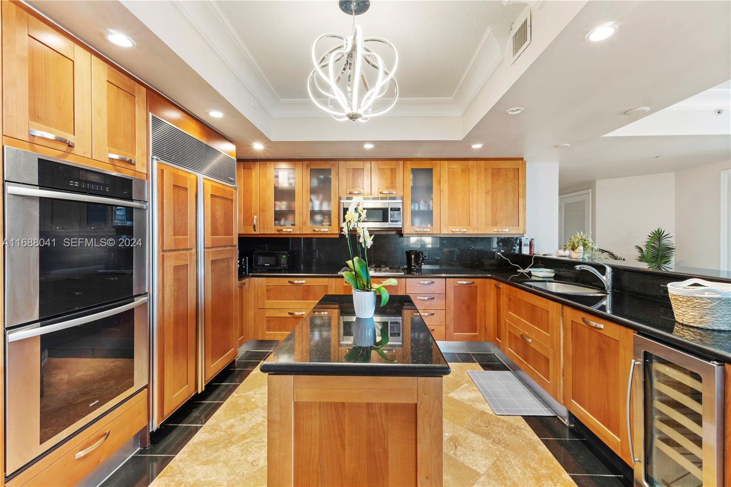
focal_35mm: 15
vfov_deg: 77.3
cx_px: 366
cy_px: 244
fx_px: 305
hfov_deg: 100.4
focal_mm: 10
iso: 125
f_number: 10
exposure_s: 15
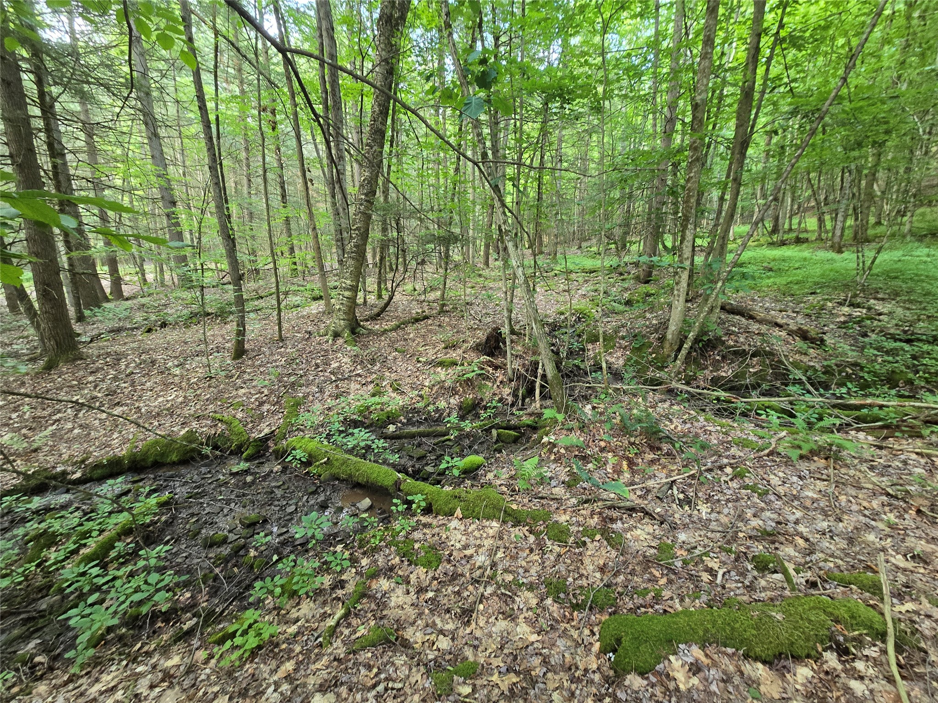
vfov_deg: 89.9
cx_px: 469
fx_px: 352
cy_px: 352
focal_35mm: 13
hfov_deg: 106.2
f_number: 2.2
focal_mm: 2.2
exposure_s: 1/60
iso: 400
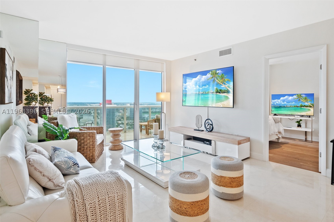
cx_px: 167
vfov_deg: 67.4
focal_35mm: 18
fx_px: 167
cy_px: 111
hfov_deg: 90.0
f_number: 8
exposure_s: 1/25
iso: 200
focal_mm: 12
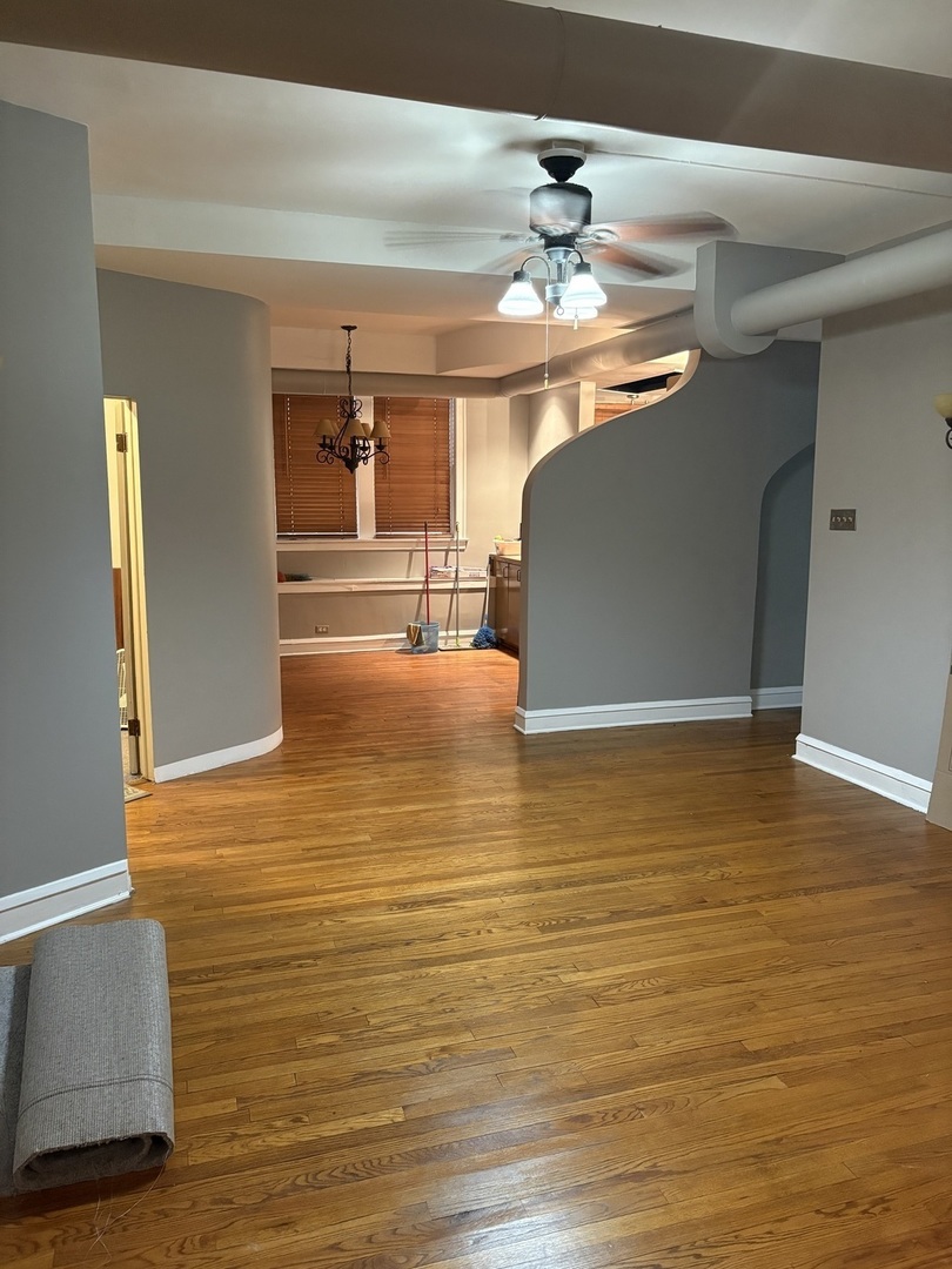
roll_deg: -1.0
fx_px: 953
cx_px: 476
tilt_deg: -7.6
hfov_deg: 53.1
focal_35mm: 26
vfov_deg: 67.3
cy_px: 634
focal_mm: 5.96
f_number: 1.6
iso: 400
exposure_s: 1/40
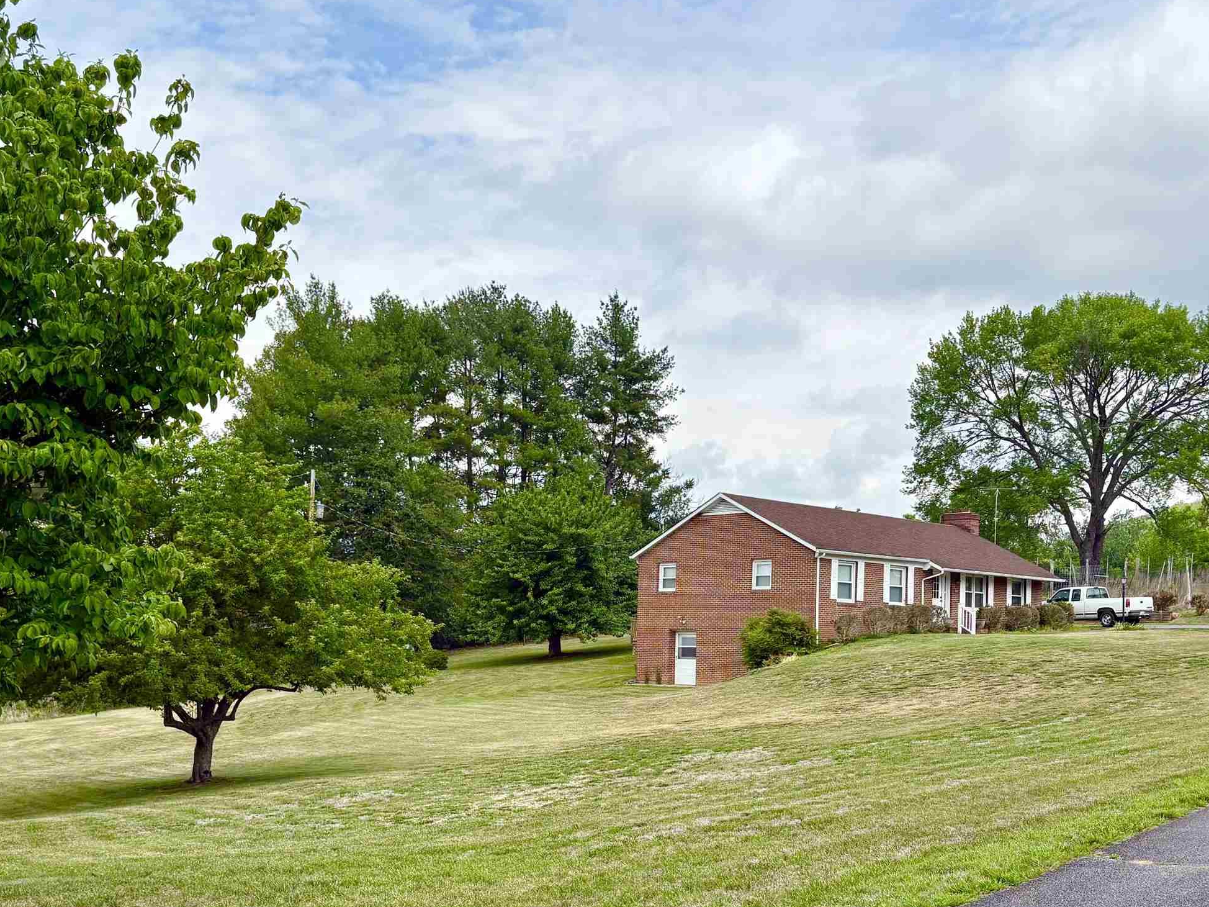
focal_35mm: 41
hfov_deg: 45.8
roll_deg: -0.9
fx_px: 1432
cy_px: 648
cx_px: 622
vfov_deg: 34.6
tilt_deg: +1.6
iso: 50
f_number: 1.6
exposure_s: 1/3125
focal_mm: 5.96
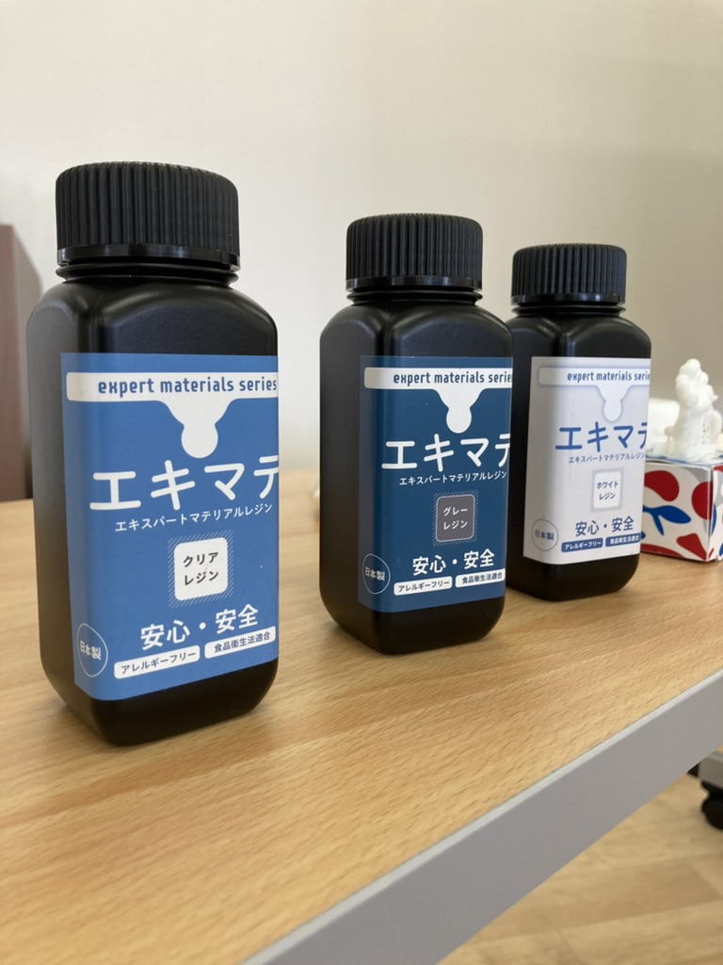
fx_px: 780
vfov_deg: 63.4
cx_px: 362
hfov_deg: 49.7
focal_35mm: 28
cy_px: 482
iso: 80
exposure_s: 1/120
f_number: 1.8
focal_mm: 3.99
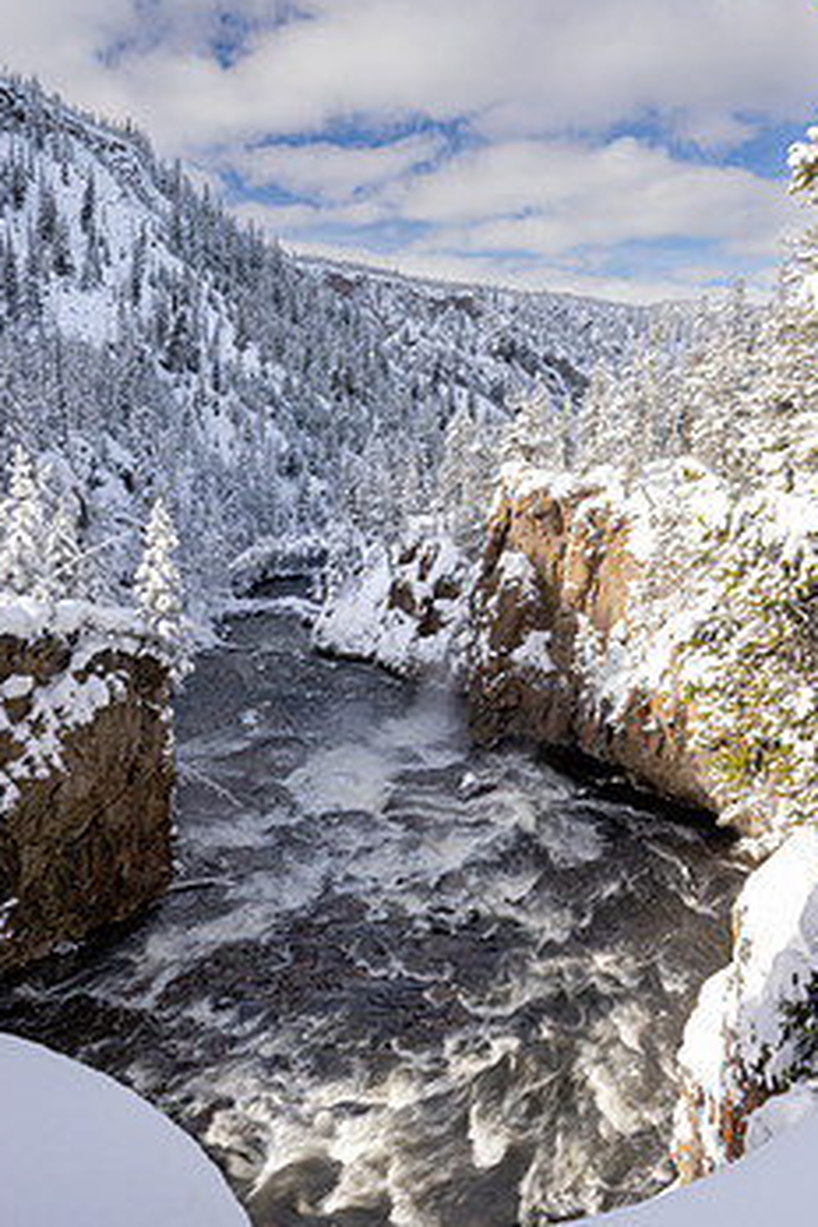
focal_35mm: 31
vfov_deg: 60.3
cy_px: 614
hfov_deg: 42.3
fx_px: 1057
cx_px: 430
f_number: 16
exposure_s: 1/8
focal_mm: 24
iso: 125
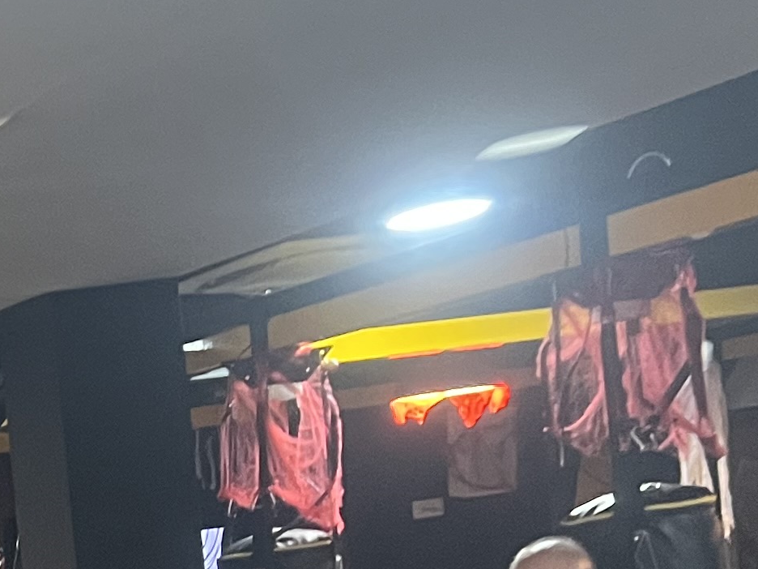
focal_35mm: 112
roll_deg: +5.5
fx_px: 2453
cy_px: 802
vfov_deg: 12.7
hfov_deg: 15.5
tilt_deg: -2.2
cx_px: -535
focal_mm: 5.7
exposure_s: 1/50
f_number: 1.5
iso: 250
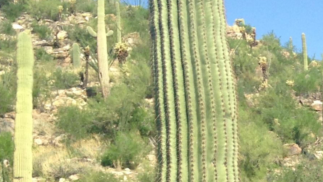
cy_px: 268
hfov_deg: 16.8
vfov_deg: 9.8
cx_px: 420
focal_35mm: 120
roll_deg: +3.1
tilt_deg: +2.1
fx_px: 1028
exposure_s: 1/1043
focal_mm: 4.12
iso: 50
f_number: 2.4
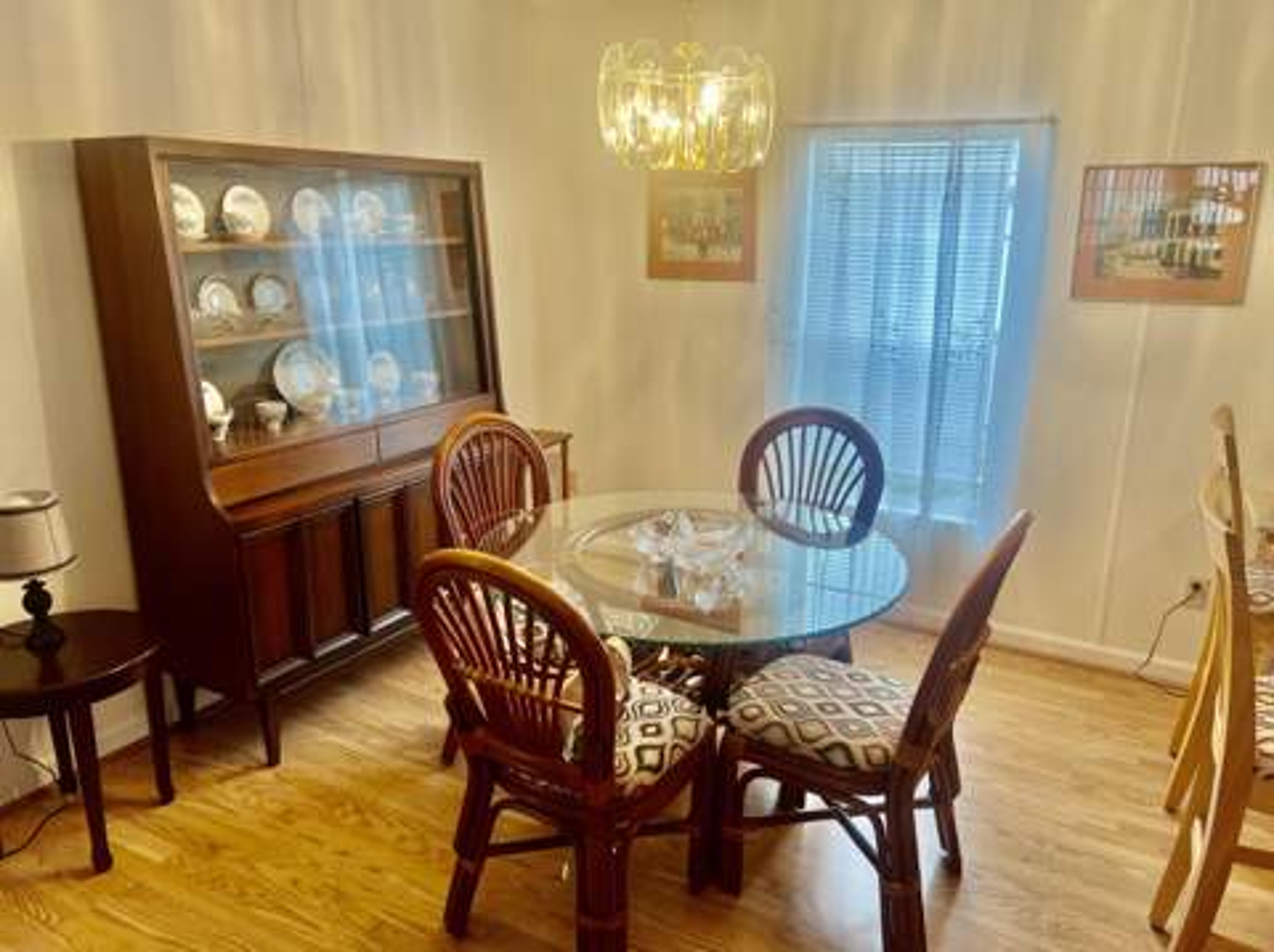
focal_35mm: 26
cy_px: 476
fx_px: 956
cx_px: 637
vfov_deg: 53.0
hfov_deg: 67.4
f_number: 1.5
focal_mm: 5.7
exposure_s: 1/120
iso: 100
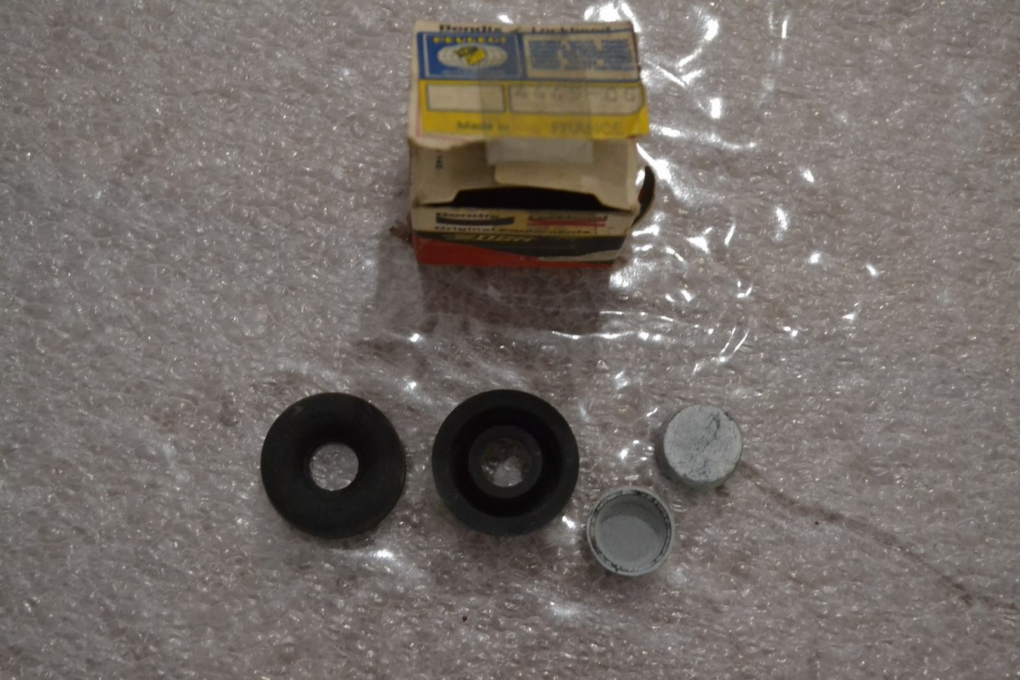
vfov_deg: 22.6
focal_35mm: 60
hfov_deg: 33.4
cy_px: 340
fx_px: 1700
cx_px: 510
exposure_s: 1/30
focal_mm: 40
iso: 3200
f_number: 5.3
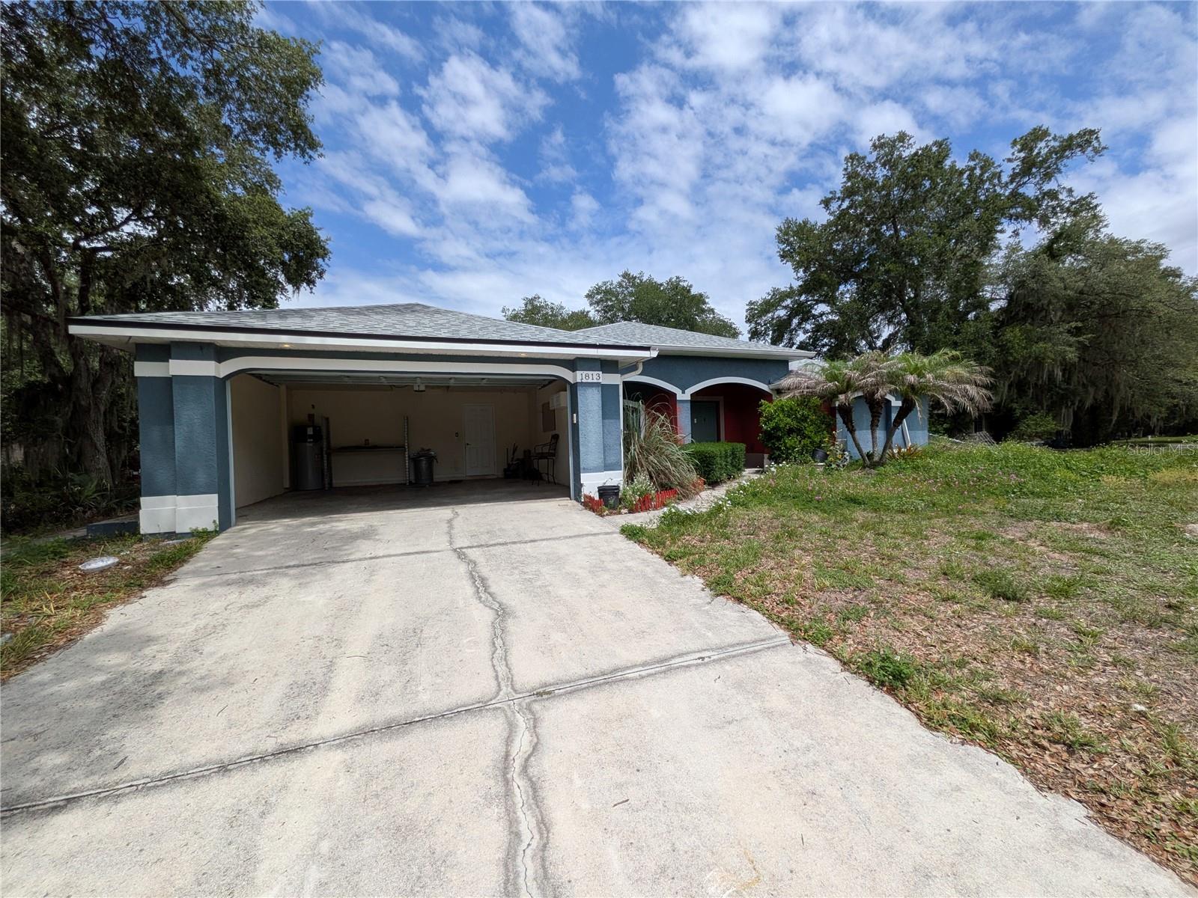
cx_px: 599
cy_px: 449
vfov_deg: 85.7
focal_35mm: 14
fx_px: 485
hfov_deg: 102.1
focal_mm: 1.85
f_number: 2.2
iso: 53
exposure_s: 1/2469
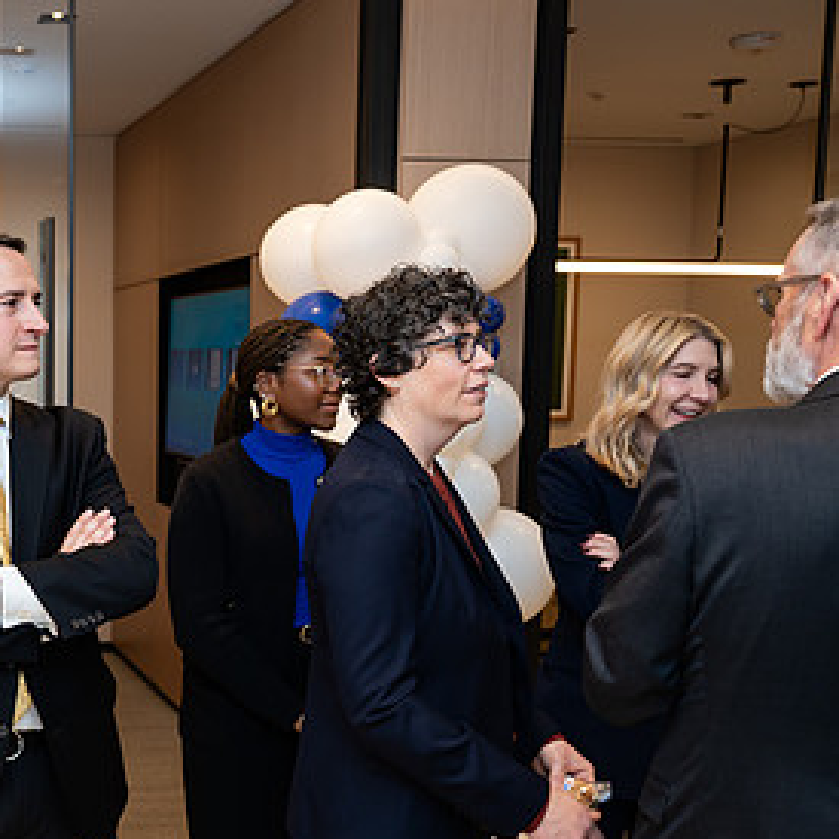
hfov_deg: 31.0
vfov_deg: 33.2
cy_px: 542
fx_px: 1398
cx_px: 6
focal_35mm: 51
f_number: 3.2
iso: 320
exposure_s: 1/160
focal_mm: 28
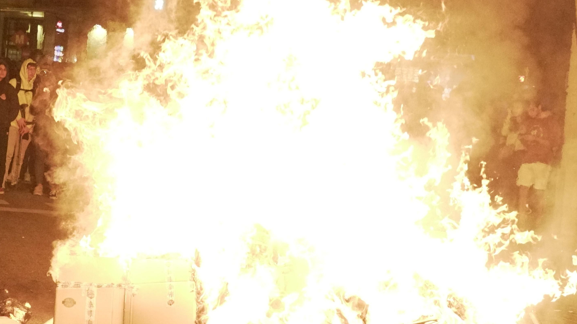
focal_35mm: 86
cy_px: 158
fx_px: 1316
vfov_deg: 14.1
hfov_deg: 24.6
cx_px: 194
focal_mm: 55
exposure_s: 1/640
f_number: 6.3
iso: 32000
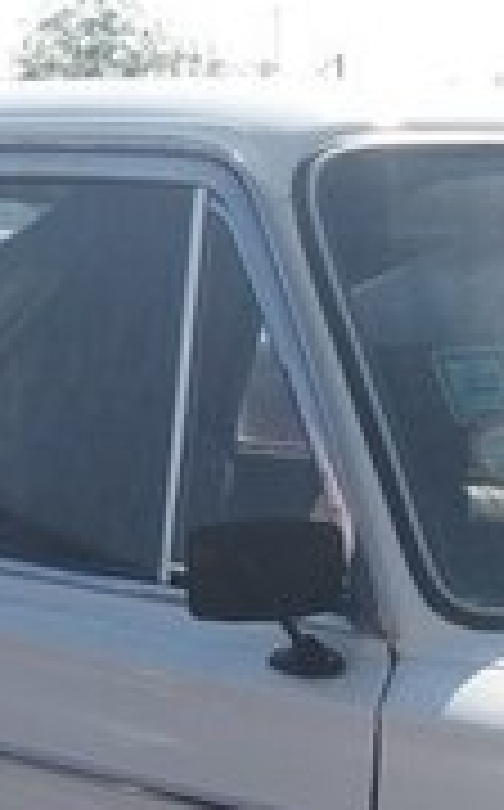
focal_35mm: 109
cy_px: 1060
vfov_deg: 17.9
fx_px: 2403
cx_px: 428
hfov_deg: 11.9
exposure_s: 1/1464
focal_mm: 3.7
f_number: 1.9
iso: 64
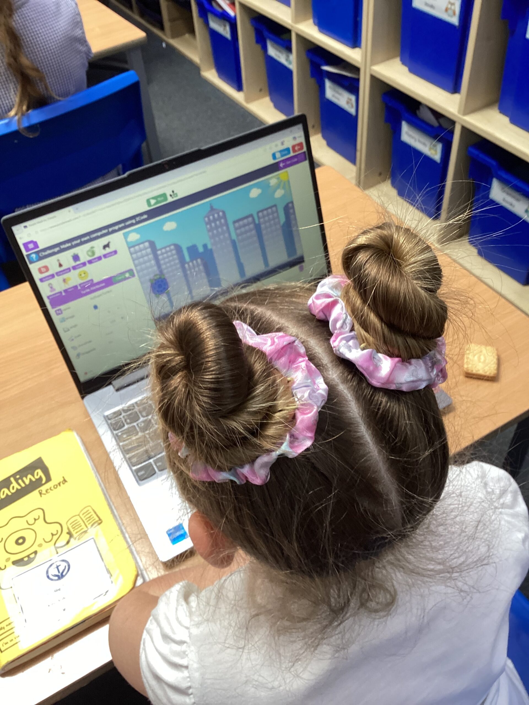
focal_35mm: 31
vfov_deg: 58.4
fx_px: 632
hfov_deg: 45.4
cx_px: 264
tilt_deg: -48.1
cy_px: 352
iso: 80
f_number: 2.4
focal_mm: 3.3
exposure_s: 1/60
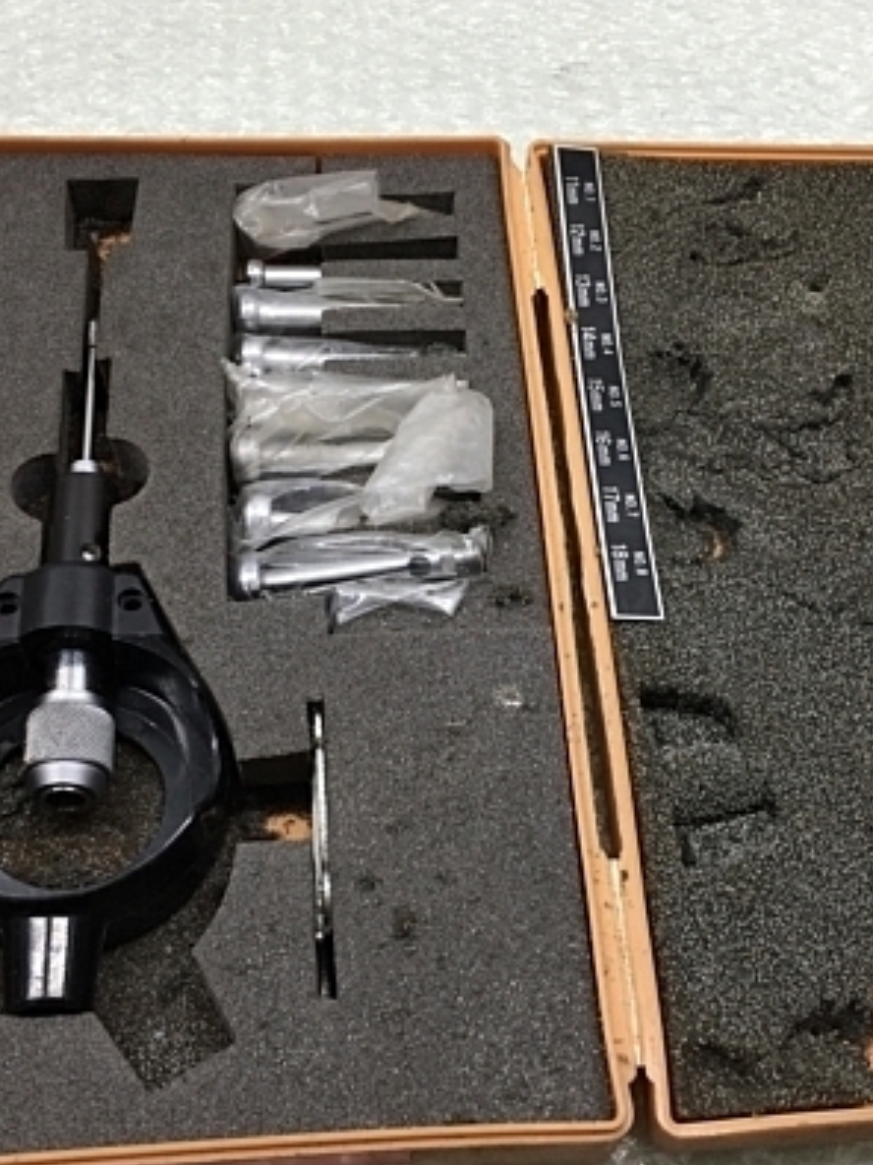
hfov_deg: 30.8
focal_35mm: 47
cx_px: 516
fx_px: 1581
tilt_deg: -55.4
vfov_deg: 40.4
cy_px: 640
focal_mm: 4.15
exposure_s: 1/60
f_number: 2.2
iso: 32
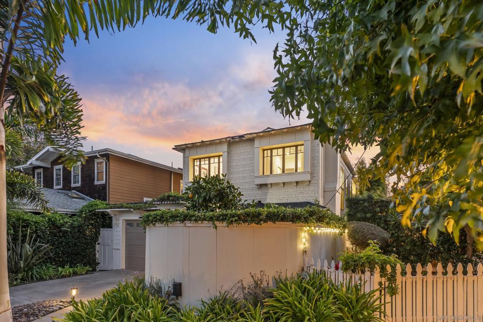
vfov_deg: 64.6
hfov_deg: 86.9
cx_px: 242
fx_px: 255
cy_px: 161
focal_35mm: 19
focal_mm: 19
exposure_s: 3.2
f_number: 7.1
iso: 800
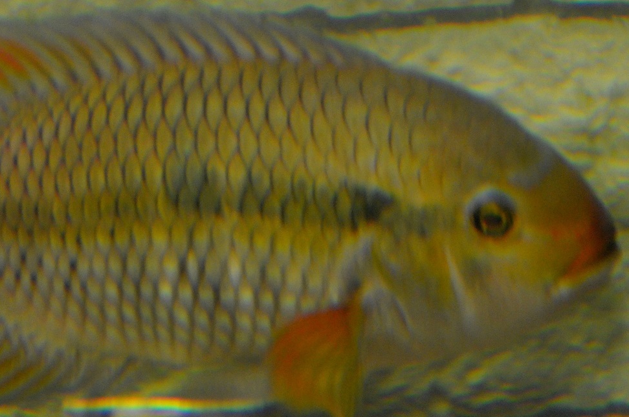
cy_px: 265
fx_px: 4778
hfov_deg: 7.5
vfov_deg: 5.0
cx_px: 260
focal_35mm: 274
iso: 2800
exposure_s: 1/60
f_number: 6
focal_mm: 120
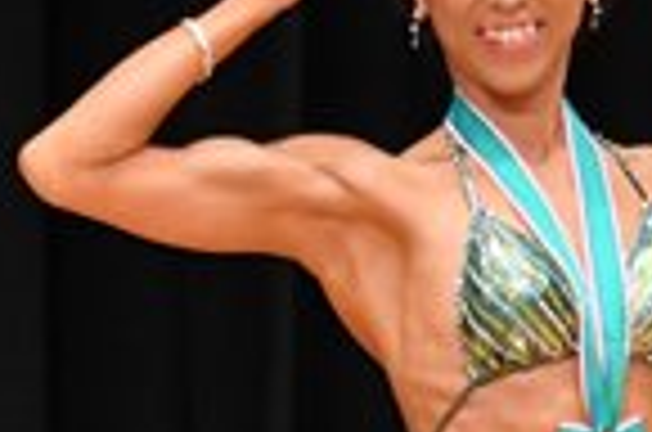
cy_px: 684
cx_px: 591
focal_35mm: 1447
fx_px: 26149
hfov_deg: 1.4
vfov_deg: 0.9
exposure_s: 1/400
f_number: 5.6
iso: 4000
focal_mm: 180
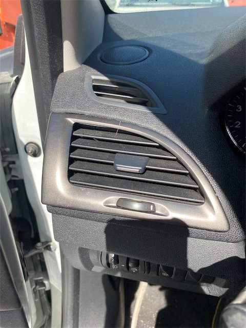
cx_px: 123
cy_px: 164
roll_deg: +0.9
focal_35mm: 26
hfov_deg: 53.1
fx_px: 246
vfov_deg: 67.3
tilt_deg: -30.8
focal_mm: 4.25
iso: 32
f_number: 1.8
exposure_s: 1/772
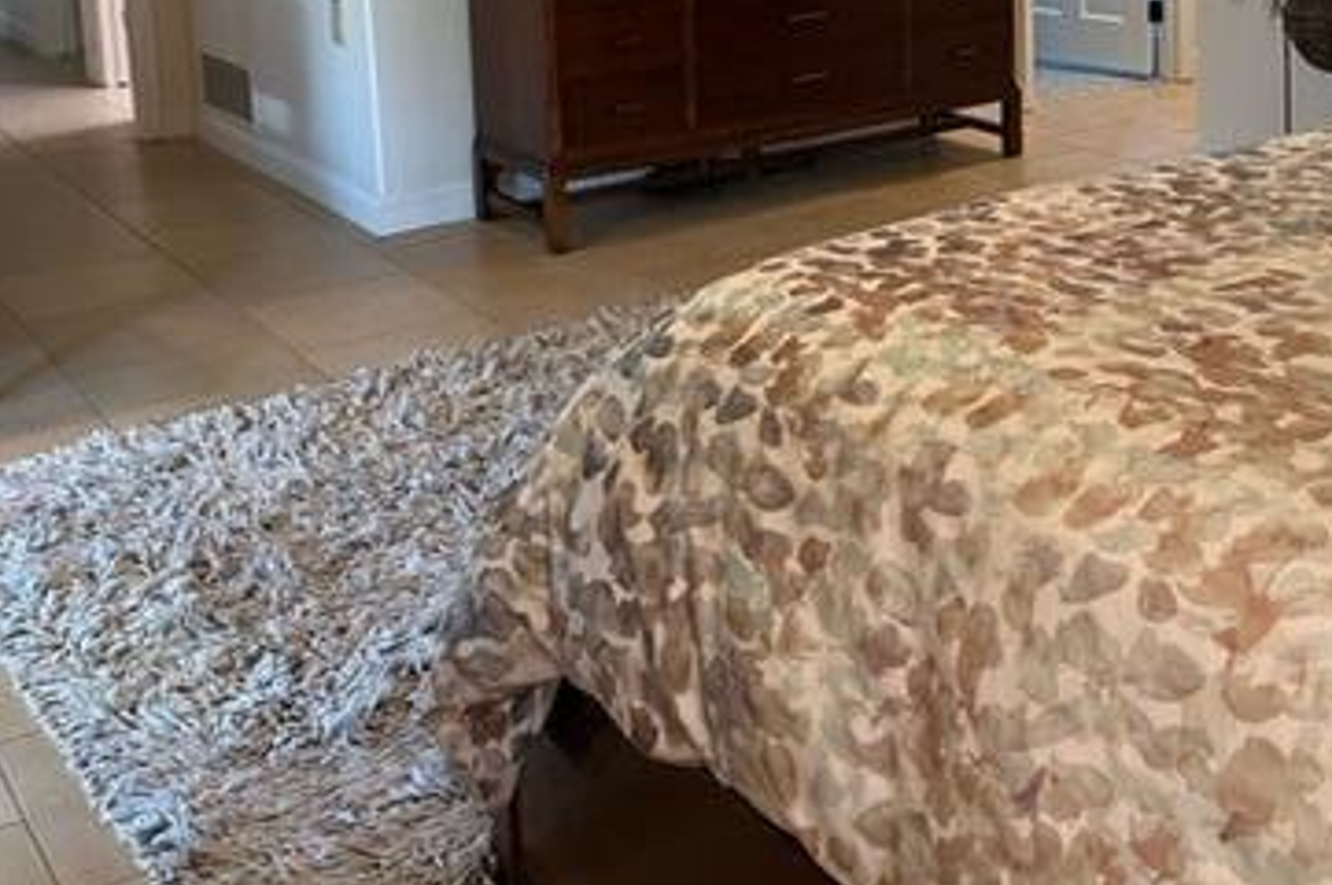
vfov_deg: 26.4
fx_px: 1774
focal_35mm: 48
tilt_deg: -8.1
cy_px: -18
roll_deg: +1.0
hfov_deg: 40.7
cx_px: 882
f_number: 1.6
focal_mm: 5.1
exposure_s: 1/60
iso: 250
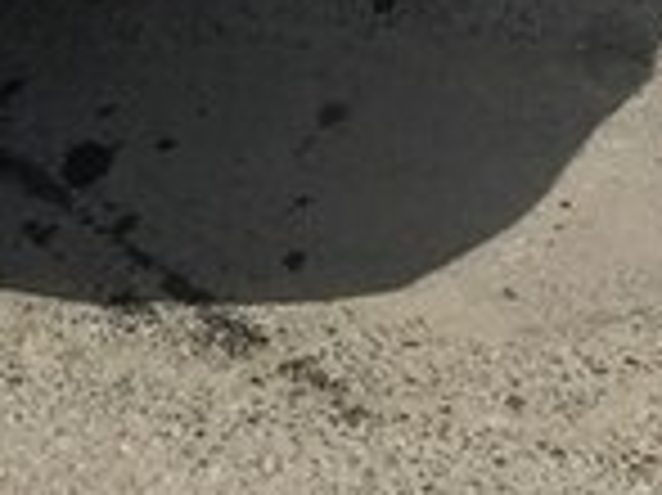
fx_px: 2408
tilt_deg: -17.0
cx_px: -495
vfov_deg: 10.8
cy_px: -457
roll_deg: +25.6
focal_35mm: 126
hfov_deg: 14.0
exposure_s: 1/1808
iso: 20
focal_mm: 3.99
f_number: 1.8
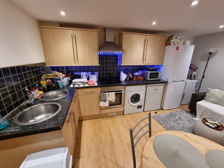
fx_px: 84
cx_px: 112
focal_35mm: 13
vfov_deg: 89.9
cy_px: 84
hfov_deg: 106.2
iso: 250
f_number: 2.2
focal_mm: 2.2
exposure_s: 1/50
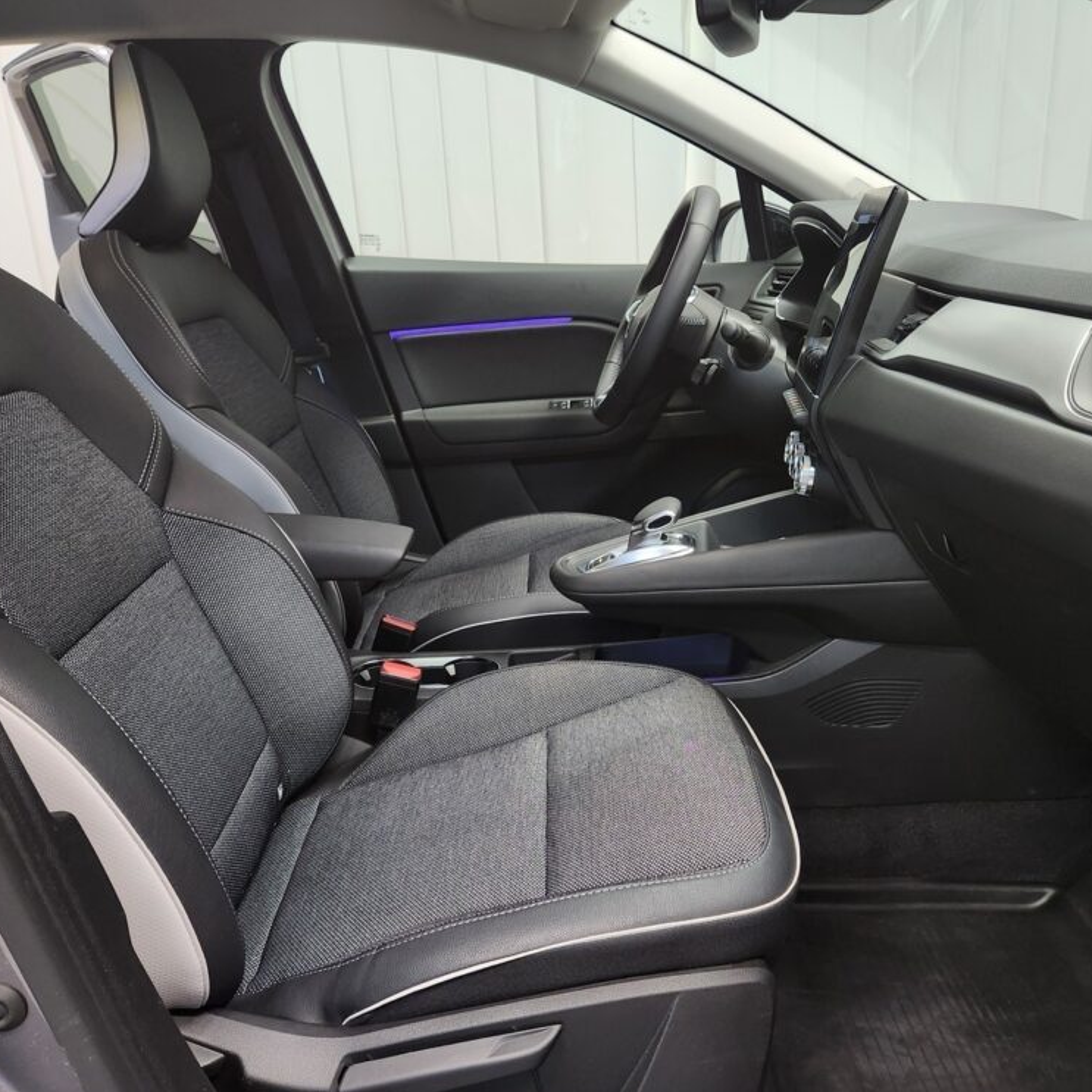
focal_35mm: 28
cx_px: 620
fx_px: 999
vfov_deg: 57.3
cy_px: 563
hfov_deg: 57.1
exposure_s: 1/100
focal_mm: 5.4
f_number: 1.8
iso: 320
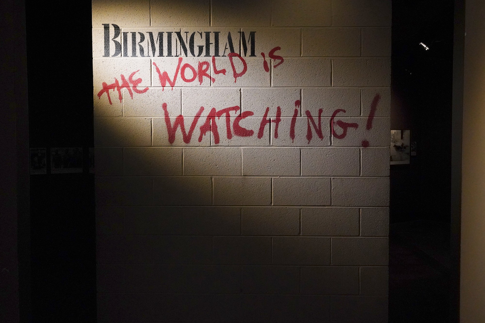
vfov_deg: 37.9
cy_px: 162
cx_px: 242
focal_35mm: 35
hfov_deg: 54.4
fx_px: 472
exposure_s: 1/100
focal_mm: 35
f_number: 9
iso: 8000
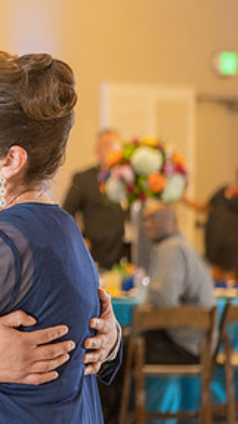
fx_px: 1671
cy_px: 210
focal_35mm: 149
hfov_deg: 7.9
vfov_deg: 14.4
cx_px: -149
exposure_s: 1/80
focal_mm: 70
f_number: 3.2
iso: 1250
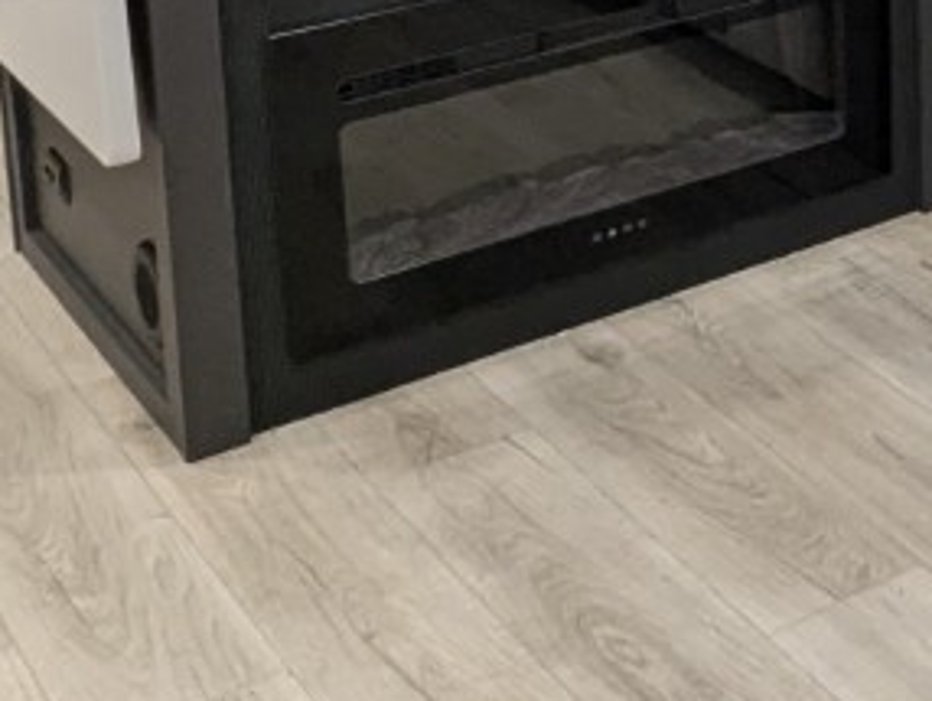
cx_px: 1328
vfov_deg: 17.2
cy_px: -336
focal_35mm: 78
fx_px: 2102
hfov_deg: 21.6
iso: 181
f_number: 2.2
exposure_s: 1/35.6
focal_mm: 2.35
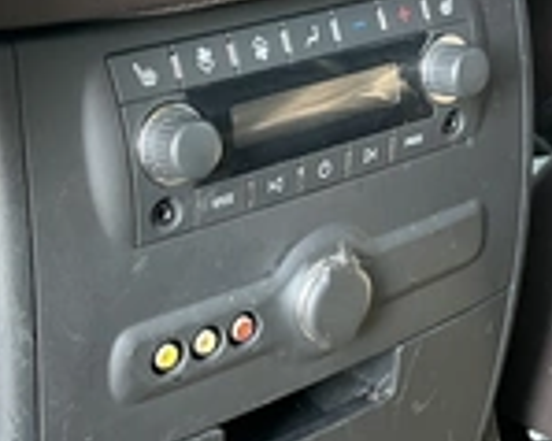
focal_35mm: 68
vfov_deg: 22.5
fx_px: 1110
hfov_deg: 27.9
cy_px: 230
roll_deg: -1.7
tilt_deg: -28.2
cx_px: 263
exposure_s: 1/60
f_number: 1.6
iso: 200
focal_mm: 5.1
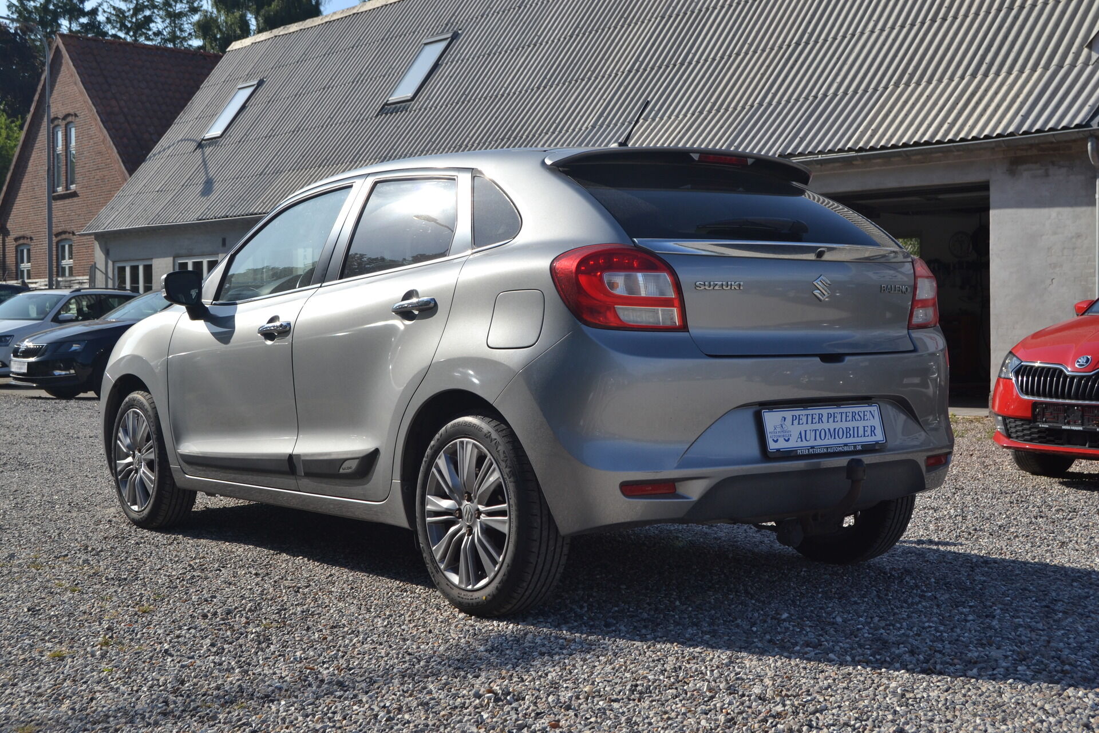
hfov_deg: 42.3
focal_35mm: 46
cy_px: 366
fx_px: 1419
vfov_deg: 28.9
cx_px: 550
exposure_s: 1/320
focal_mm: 31
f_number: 9
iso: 100
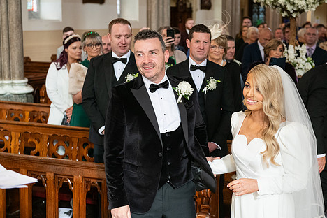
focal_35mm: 62
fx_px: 563
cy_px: 100
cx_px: 184
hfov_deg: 32.3
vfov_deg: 21.9
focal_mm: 50
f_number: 3.5
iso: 1600
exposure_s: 1/160
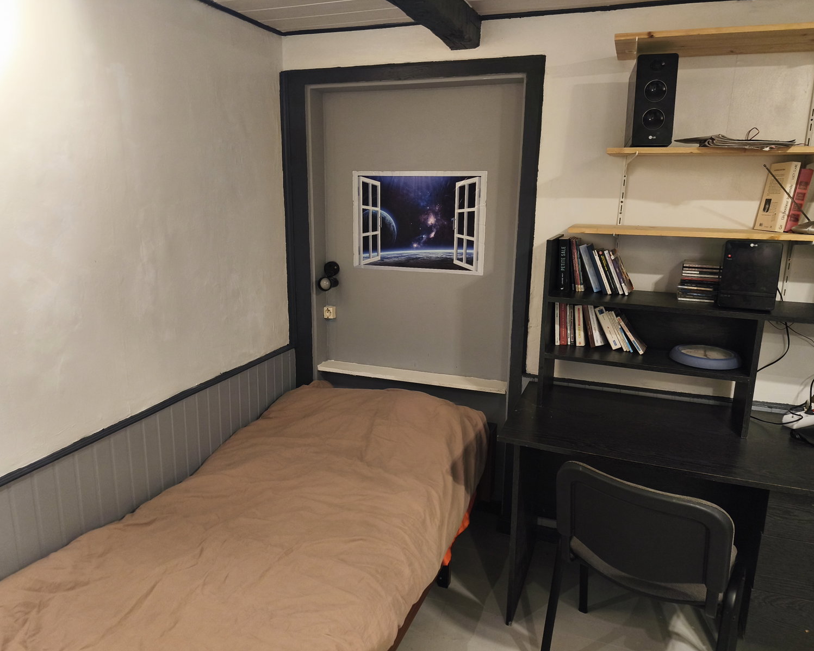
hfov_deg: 70.3
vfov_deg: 58.8
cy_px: 325
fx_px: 578
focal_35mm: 24
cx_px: 409
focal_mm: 6.18
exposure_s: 1/50
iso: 800
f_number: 1.65
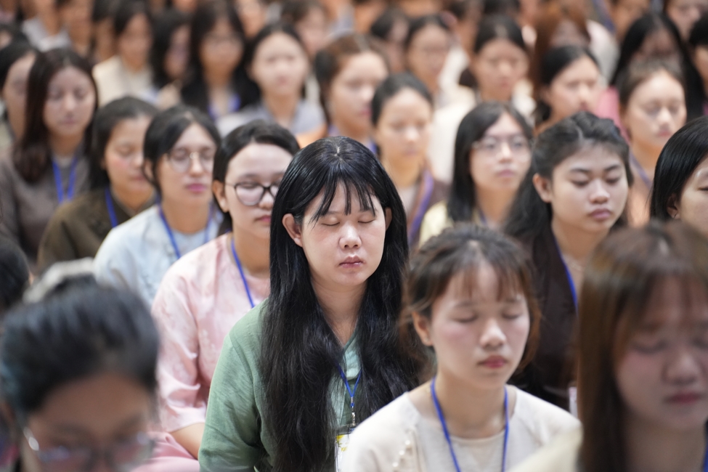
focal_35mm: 150
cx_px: 354
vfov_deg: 9.1
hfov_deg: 13.7
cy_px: 236
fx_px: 2950
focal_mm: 150
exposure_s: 1/160
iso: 4000
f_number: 2.8
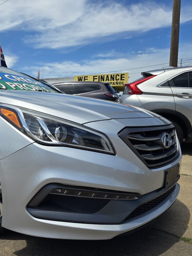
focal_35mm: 31
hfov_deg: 42.3
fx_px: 229
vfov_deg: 58.4
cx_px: 25
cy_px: 128
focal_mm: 6.3
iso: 12
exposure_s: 1/1132
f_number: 1.7
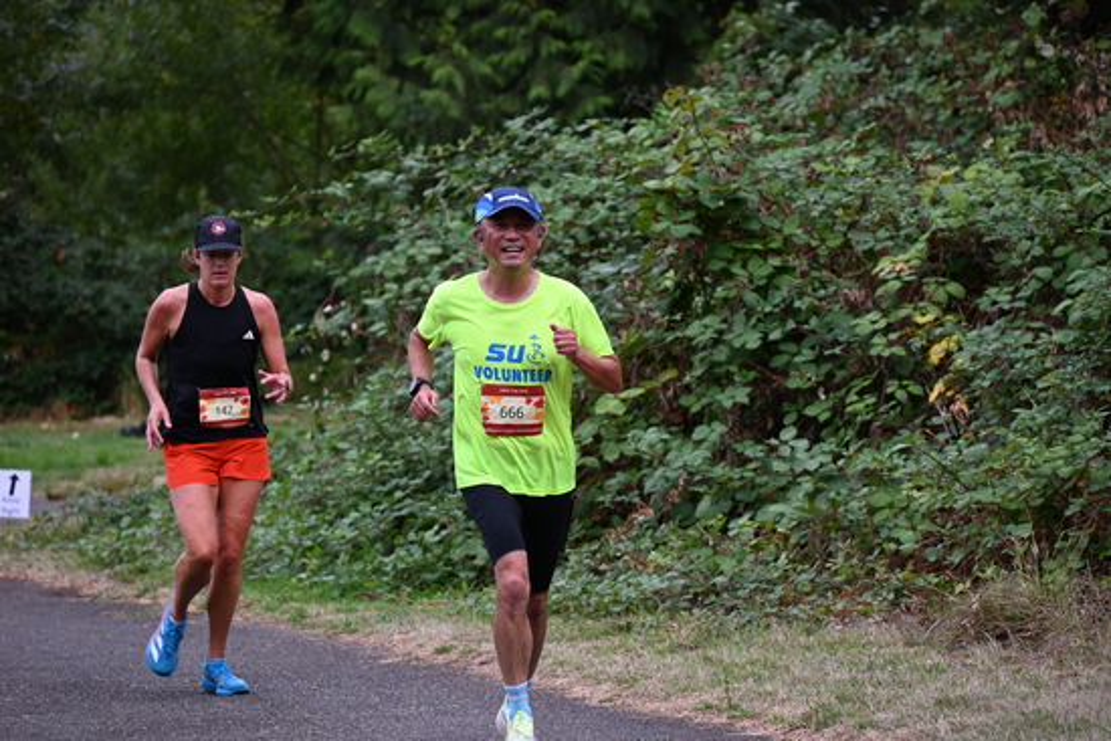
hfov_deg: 10.3
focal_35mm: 200
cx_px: 556
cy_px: 370
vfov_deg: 6.9
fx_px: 6173
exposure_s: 1/320
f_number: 6.3
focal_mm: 200
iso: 400
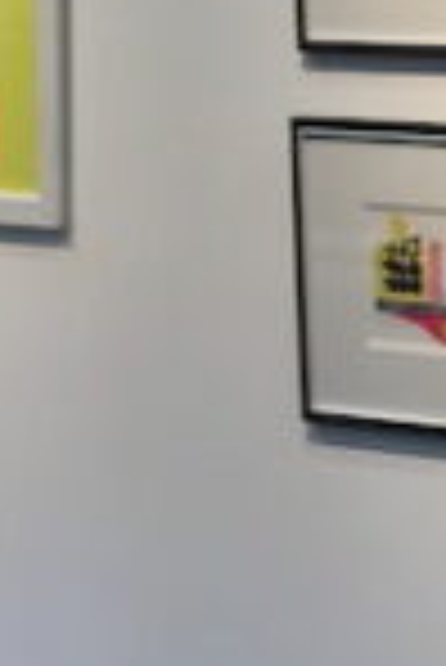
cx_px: 347
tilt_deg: -4.4
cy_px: 81
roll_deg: +0.8
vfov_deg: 10.2
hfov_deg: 6.8
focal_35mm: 201
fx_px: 3726
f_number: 1.8
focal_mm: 3.99
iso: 25
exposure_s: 1/50
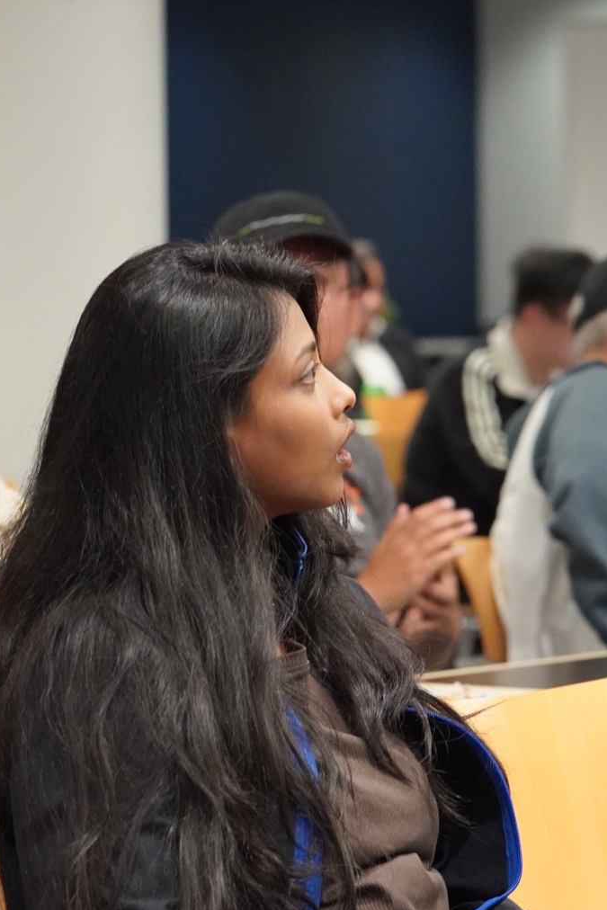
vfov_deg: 11.6
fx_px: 4495
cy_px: 477
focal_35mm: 178
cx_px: -110
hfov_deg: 7.7
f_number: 4
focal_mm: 75
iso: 5000
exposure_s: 1/160
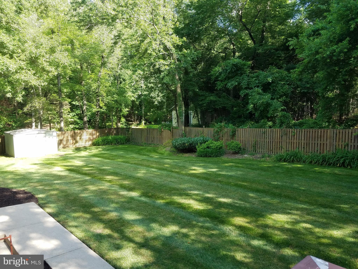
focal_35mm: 26
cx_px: 179
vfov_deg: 53.1
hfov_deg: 67.3
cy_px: 134
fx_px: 269
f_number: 1.7
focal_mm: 4.2
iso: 50
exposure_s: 1/337
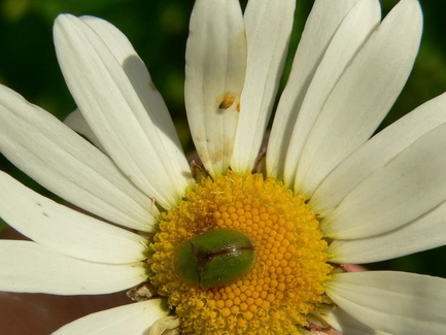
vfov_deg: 11.4
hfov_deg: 15.1
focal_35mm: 130
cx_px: 166
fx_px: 1675
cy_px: 239
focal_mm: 14.6
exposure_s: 1/1000
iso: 80
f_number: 5.6
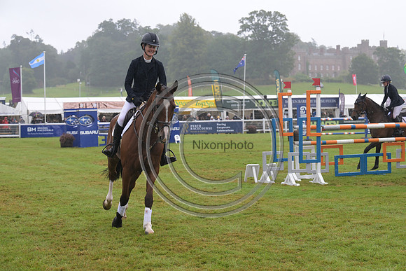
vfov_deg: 15.7
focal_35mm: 87
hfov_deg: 23.4
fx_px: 981
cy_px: 136
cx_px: 203
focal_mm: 87
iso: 900
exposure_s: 1/800
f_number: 5.6
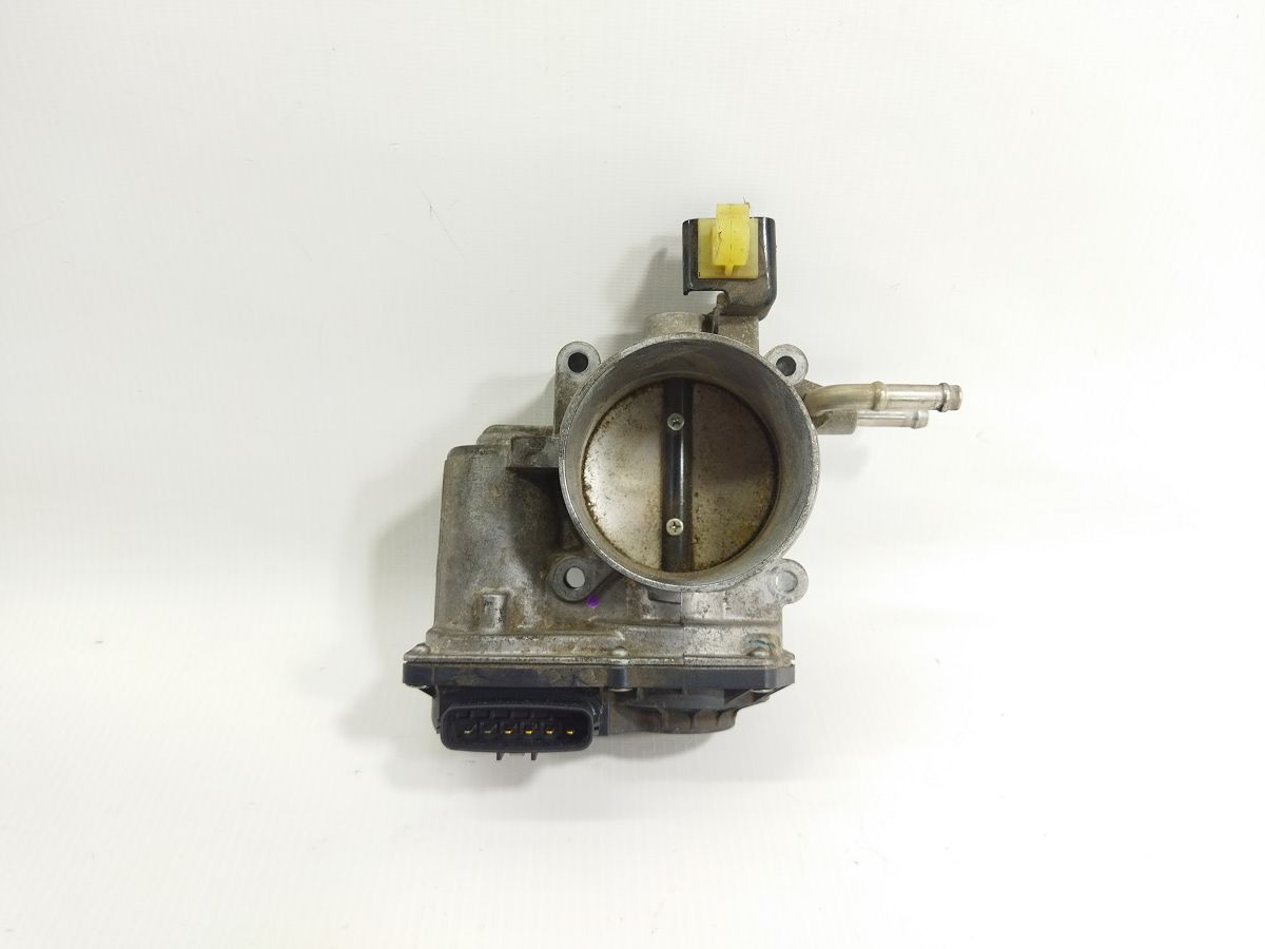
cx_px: 632
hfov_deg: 65.3
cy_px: 474
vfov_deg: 51.4
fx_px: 987
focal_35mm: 27
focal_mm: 4.71
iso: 132
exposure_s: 1/100
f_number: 1.79
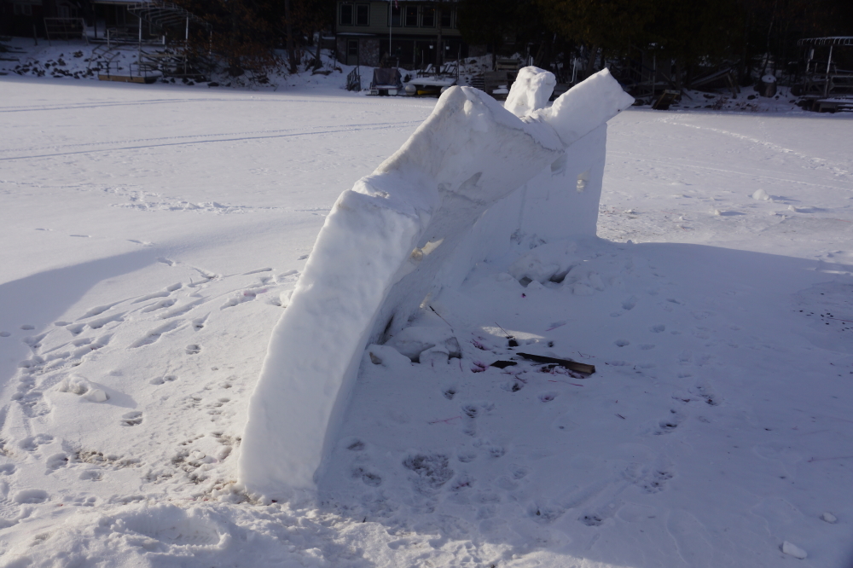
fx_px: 853
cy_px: 284
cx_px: 426
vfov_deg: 36.8
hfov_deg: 53.1
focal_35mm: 36
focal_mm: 24
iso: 100
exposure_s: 1/100
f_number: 9
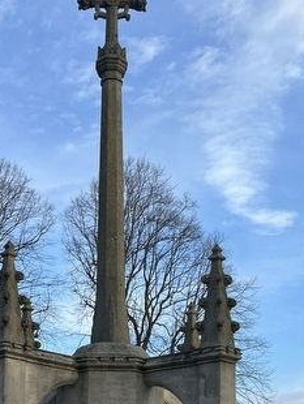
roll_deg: -1.1
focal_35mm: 67
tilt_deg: +9.0
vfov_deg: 27.4
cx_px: 115
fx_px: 783
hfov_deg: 21.9
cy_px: 397
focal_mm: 5.1
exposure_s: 1/1117
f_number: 1.6
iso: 50
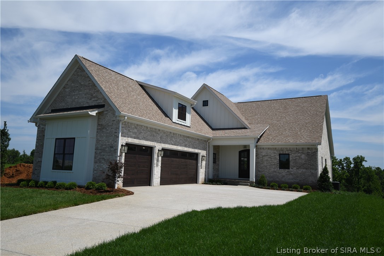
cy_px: 128
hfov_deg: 67.4
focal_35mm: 27
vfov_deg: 47.9
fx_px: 288
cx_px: 192
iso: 100
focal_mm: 18
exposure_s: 1/1600
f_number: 4.5
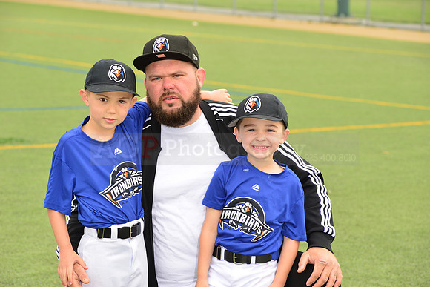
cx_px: 215
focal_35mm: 125
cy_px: 144
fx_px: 1493
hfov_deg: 16.4
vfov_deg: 11.0
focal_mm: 125
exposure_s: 1/200
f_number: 8
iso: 250
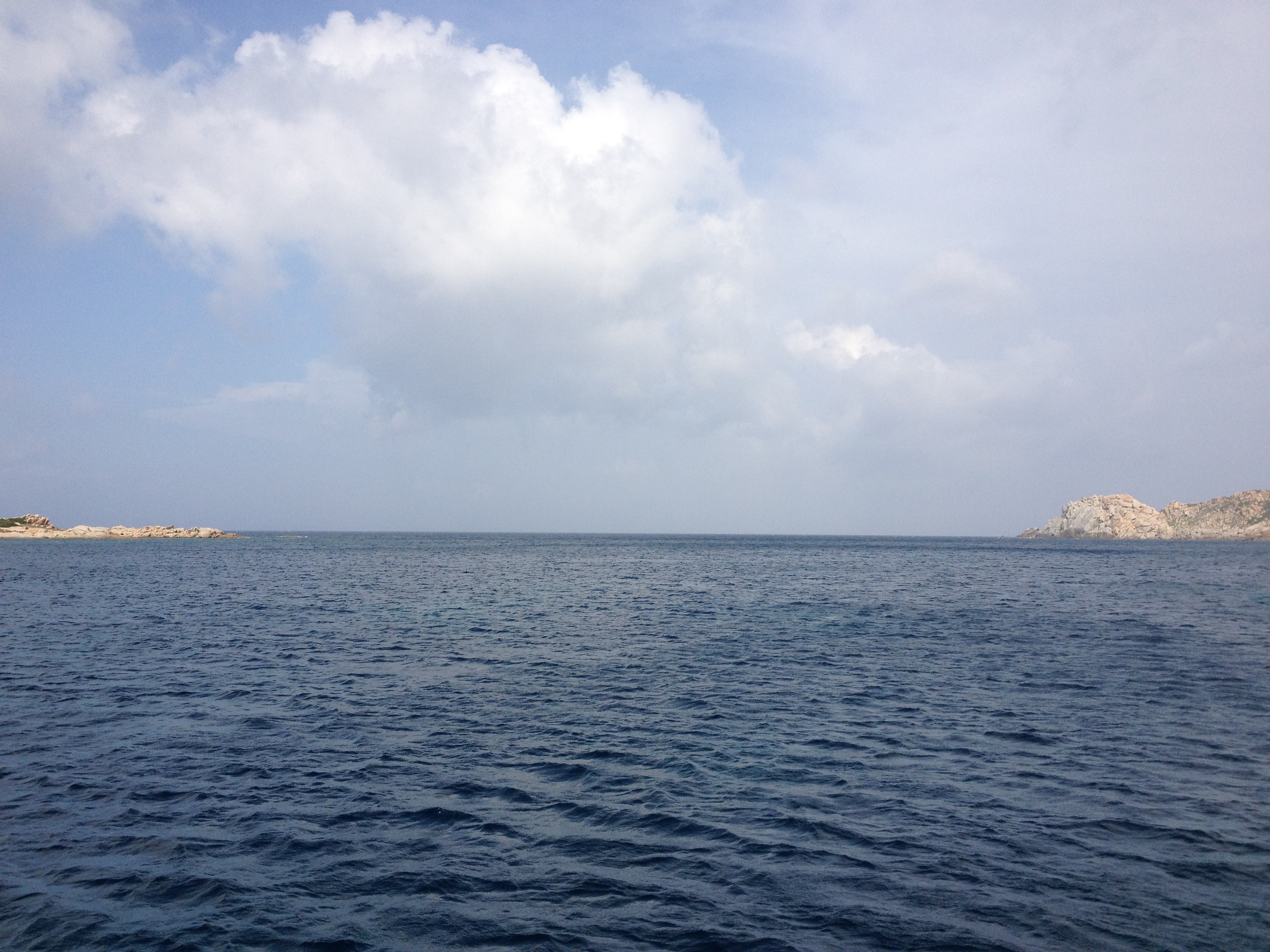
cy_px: 476
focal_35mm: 35
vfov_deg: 40.7
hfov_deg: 52.6
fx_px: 1284
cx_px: 635
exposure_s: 1/2404
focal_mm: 4.28
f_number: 2.4
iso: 64
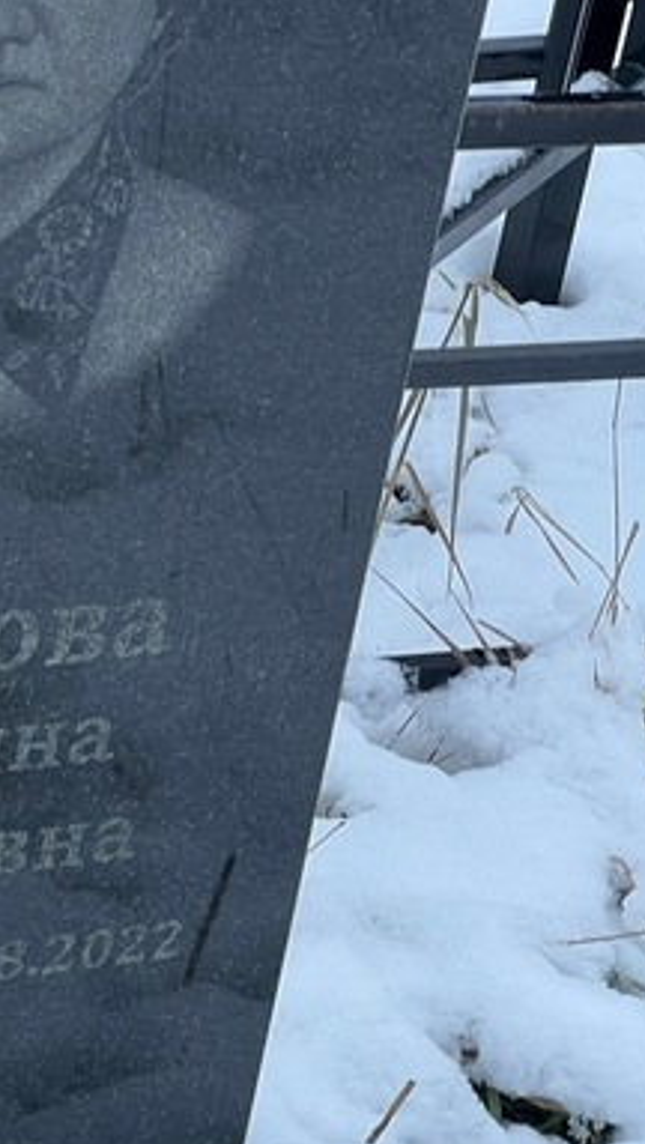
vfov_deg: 12.3
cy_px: 717
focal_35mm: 175
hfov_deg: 6.9
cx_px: -149
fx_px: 5310
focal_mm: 9
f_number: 2.8
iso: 32
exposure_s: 1/99
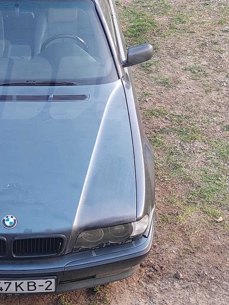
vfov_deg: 24.2
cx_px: 23
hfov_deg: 18.1
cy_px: 80
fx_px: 706
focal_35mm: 80
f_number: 1.9
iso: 320
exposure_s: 1/100
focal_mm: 5.52
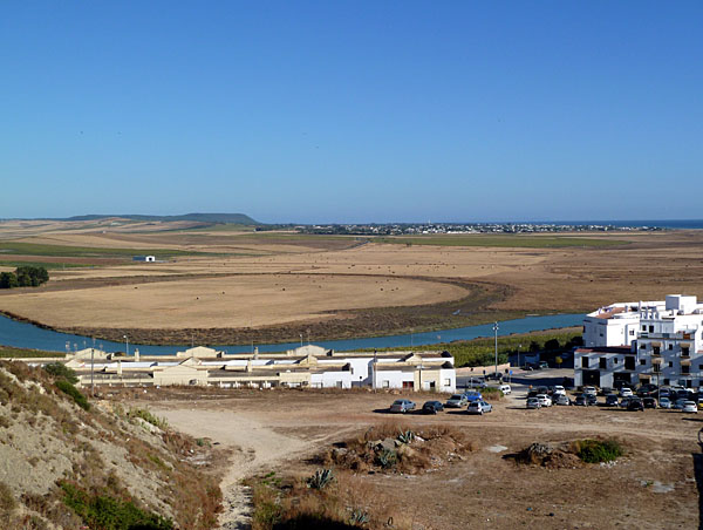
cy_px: 265
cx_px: 352
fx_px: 895
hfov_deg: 42.9
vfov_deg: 33.0
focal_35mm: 44
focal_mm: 7.3
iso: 80
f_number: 5.6
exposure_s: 1/400
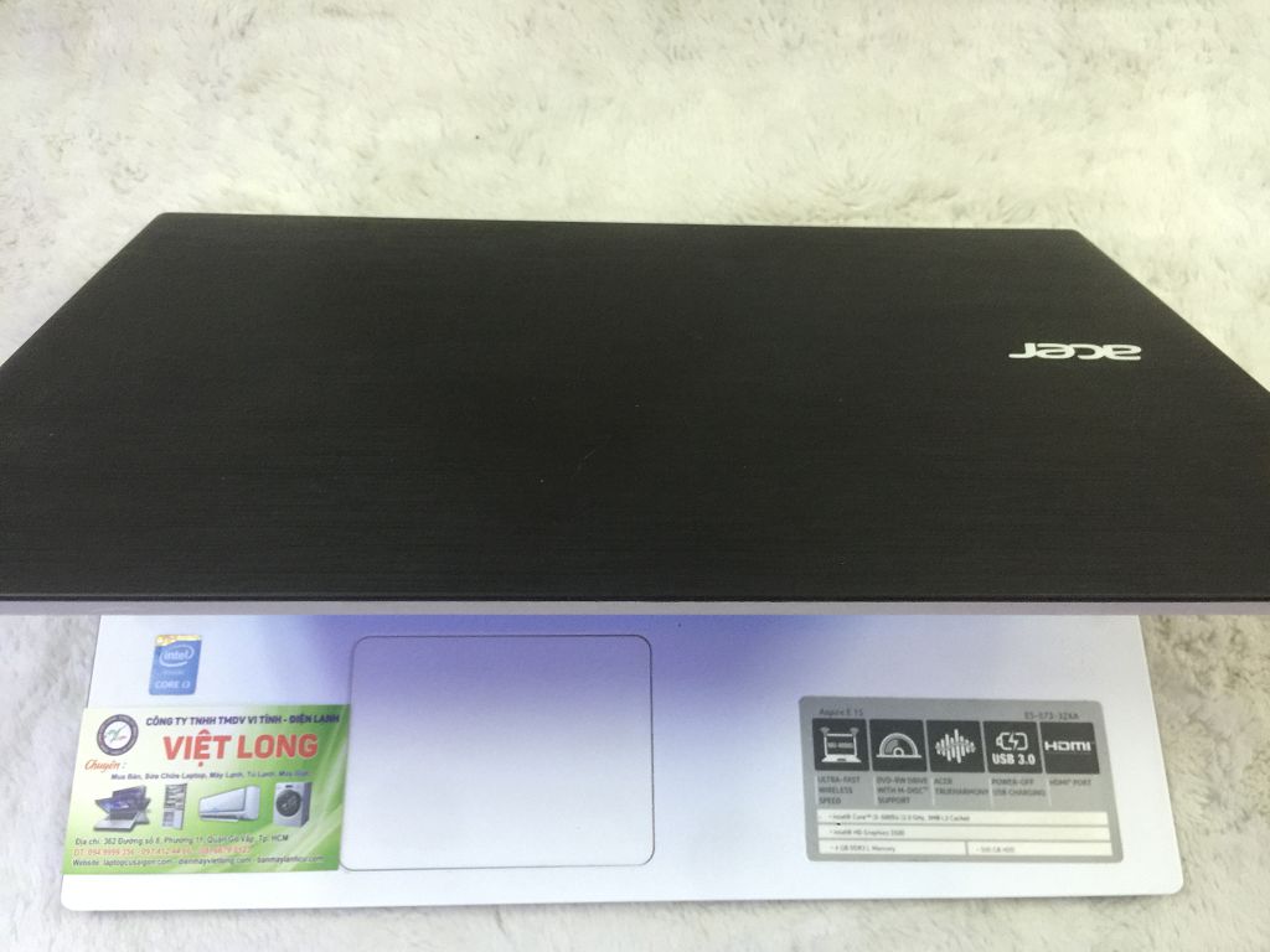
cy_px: 476
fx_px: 1064
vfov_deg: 48.2
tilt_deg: -69.4
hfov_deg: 61.7
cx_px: 635
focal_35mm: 29
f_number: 2.2
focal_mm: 4.15
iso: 100
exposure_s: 1/10
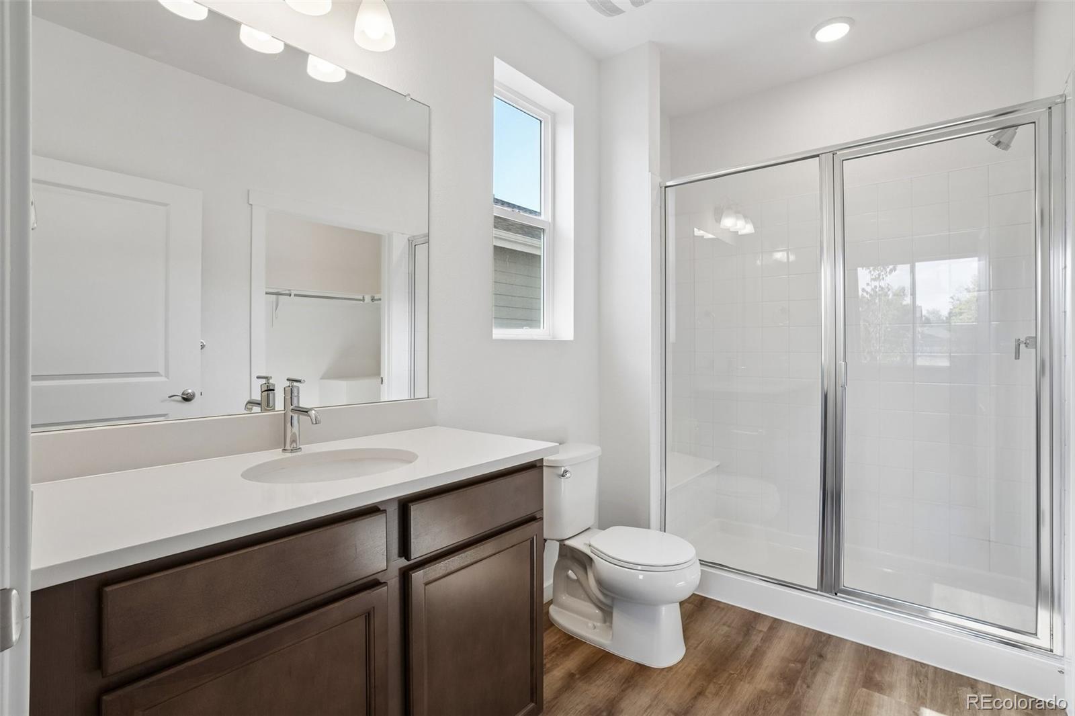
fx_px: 493
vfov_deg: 72.0
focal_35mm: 16
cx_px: 538
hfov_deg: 95.0
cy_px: 358
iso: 400
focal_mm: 11
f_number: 8
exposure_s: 1/100
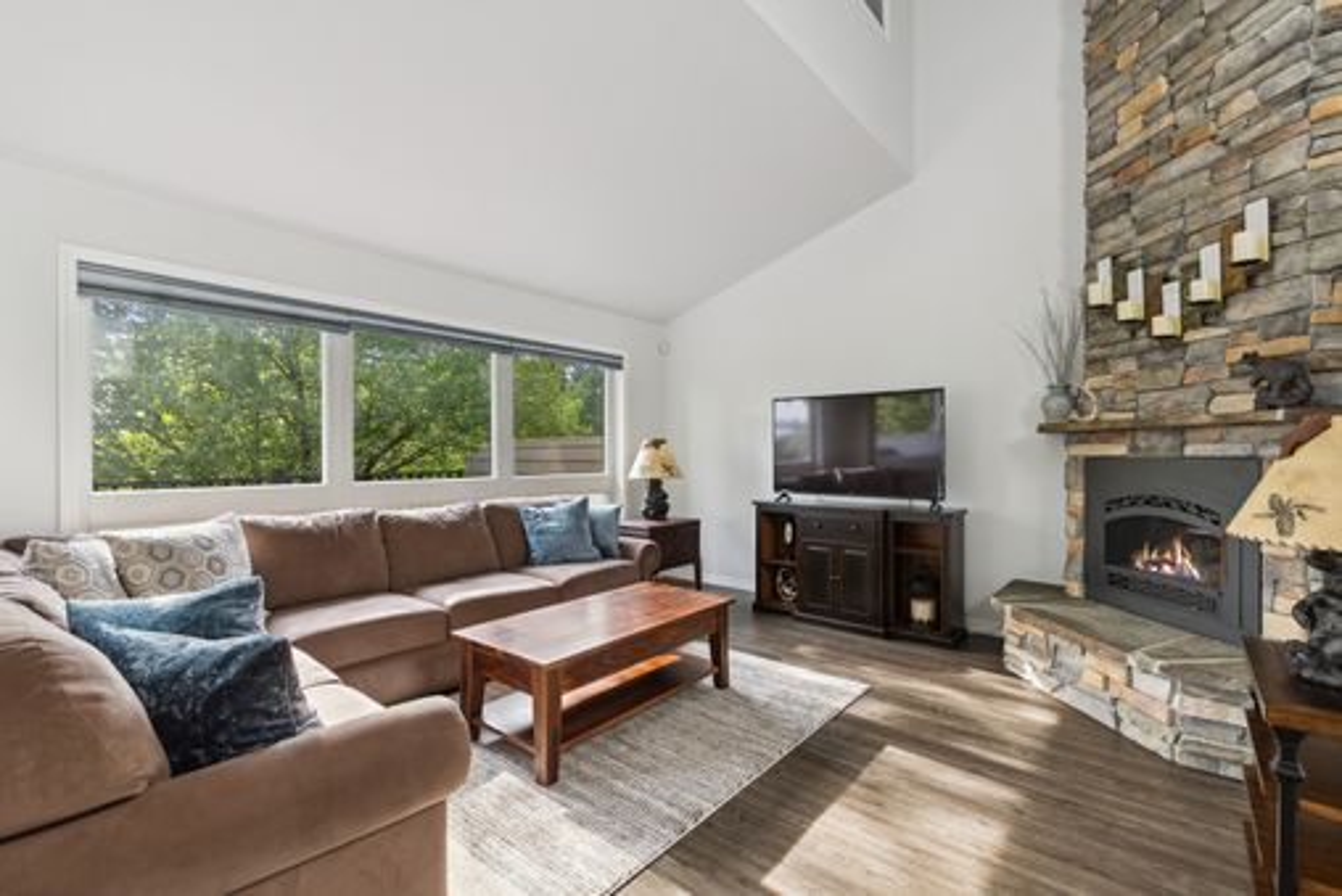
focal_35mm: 15
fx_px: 559
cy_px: 448
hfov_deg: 100.4
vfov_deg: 77.4
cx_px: 671
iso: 200
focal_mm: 10
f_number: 6.3
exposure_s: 1/40
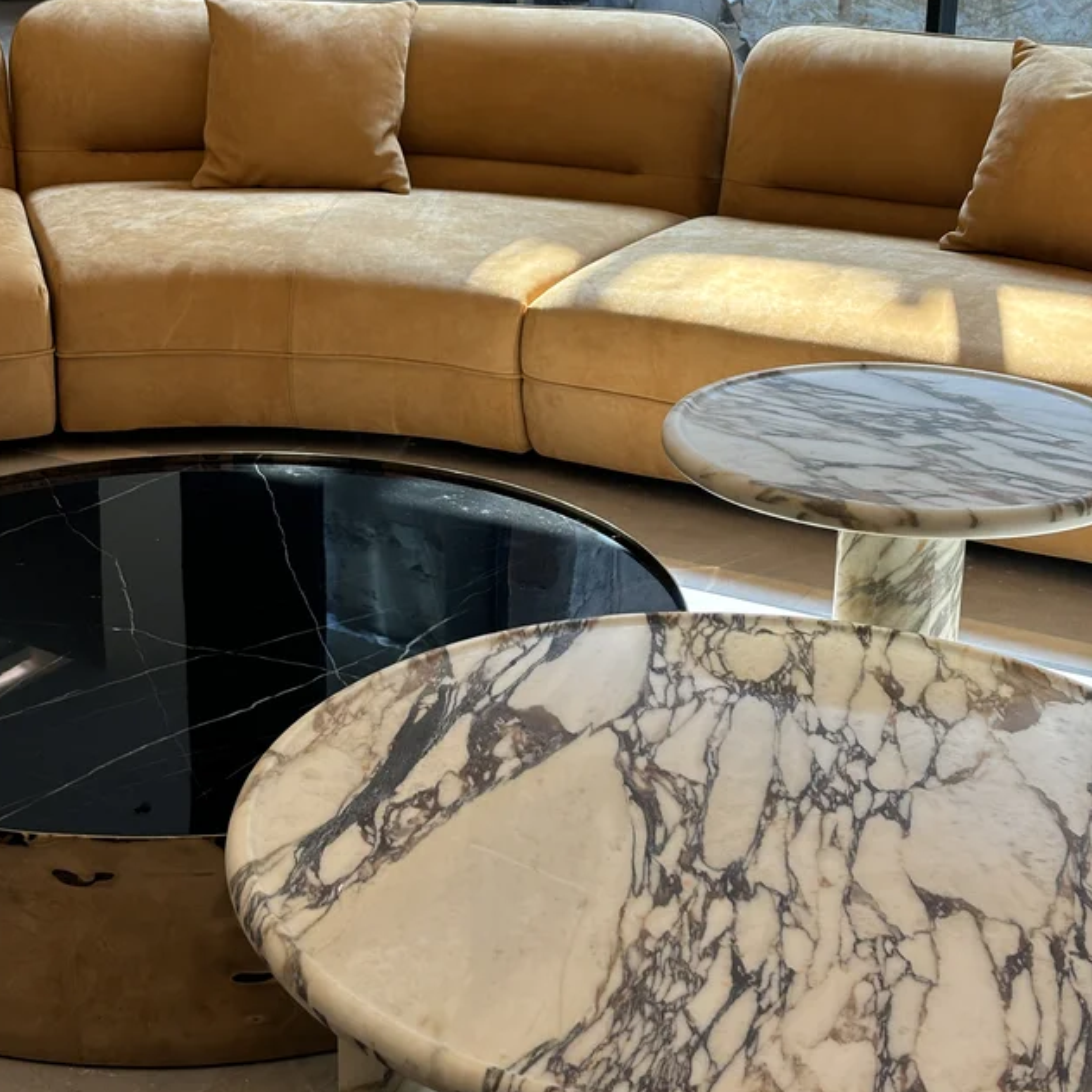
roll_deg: -2.1
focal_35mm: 62
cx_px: 541
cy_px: 479
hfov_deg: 27.7
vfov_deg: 27.7
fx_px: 2213
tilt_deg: -19.7
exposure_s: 1/77
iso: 50
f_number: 1.6
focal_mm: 5.96
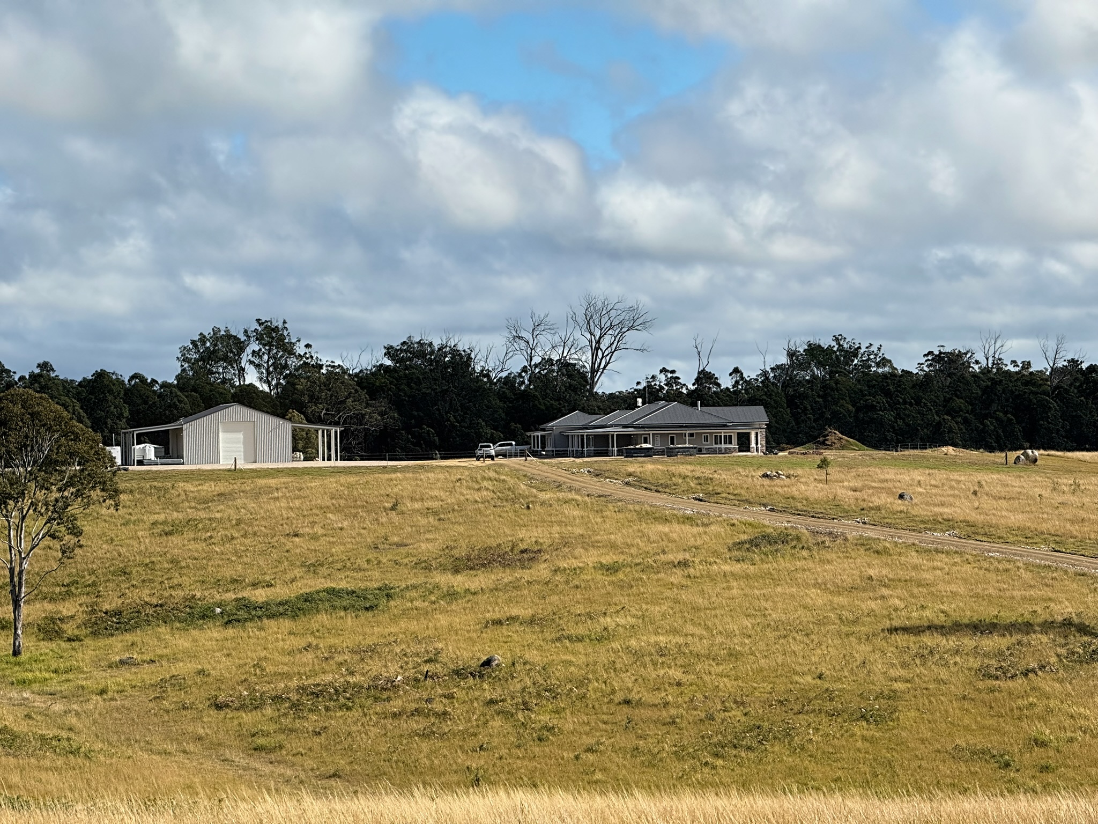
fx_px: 3806
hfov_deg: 16.4
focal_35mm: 120
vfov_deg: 12.3
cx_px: 549
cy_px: 412
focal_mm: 15.66
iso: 64
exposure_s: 1/2525
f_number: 2.8
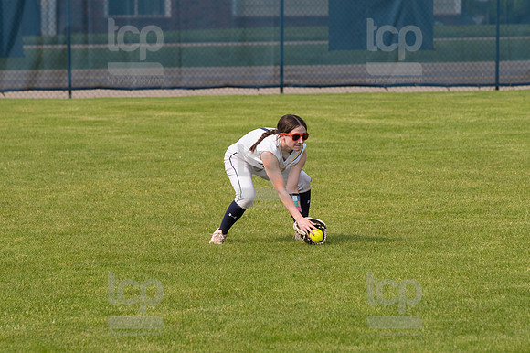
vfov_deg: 5.1
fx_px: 3973
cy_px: 176
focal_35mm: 270
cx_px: 265
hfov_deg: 7.6
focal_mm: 180
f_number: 5.6
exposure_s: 1/1600
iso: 320
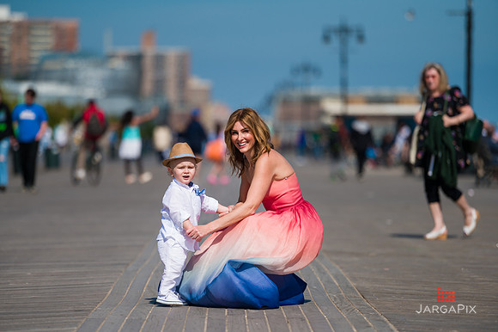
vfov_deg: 6.9
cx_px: 249
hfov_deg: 10.3
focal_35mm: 200
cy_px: 166
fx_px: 2765
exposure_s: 1/8000
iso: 200
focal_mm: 200
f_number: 3.2
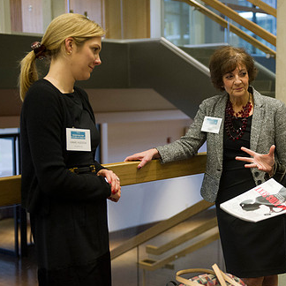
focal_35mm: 73
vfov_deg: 23.7
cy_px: 150
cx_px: 215
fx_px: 682
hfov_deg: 23.4
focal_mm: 48
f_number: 2.8
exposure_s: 1/80
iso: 2500
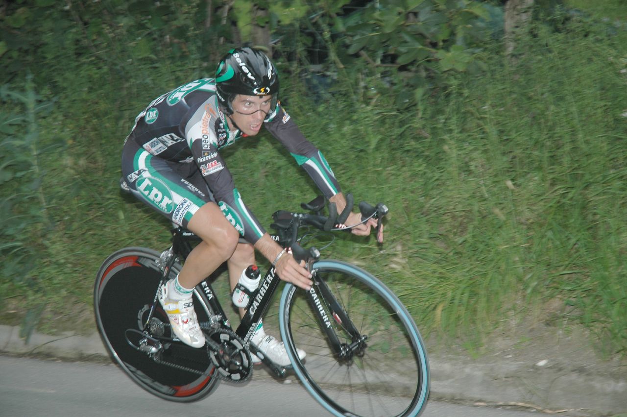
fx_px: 1827
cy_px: 208
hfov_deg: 19.5
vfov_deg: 13.0
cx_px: 314
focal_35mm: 105
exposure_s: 1/500
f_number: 4.5
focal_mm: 70
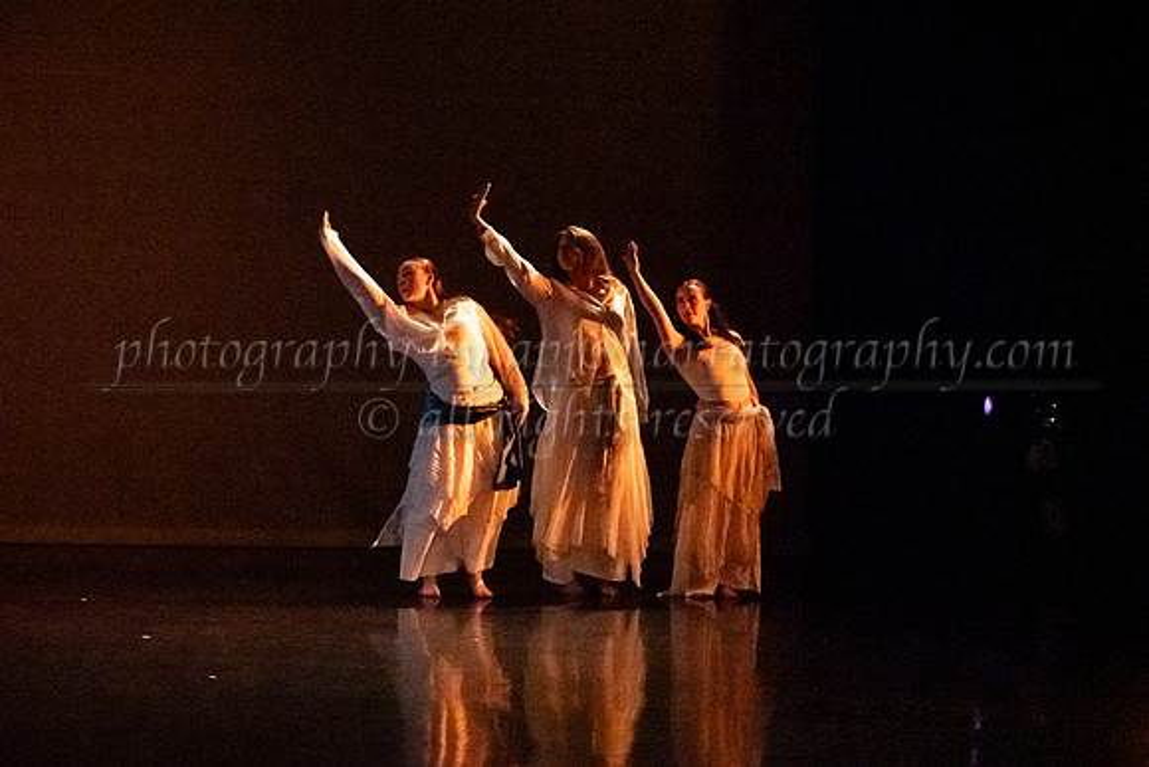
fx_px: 3003
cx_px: 583
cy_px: 384
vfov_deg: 14.5
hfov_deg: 21.7
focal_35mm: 94
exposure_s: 1/400
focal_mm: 75
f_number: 4
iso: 6400
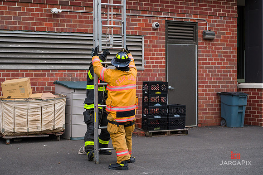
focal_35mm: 70
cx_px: 132
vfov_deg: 19.4
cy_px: 88
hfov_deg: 28.9
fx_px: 511
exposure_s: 1/250
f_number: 3.2
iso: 800
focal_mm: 70
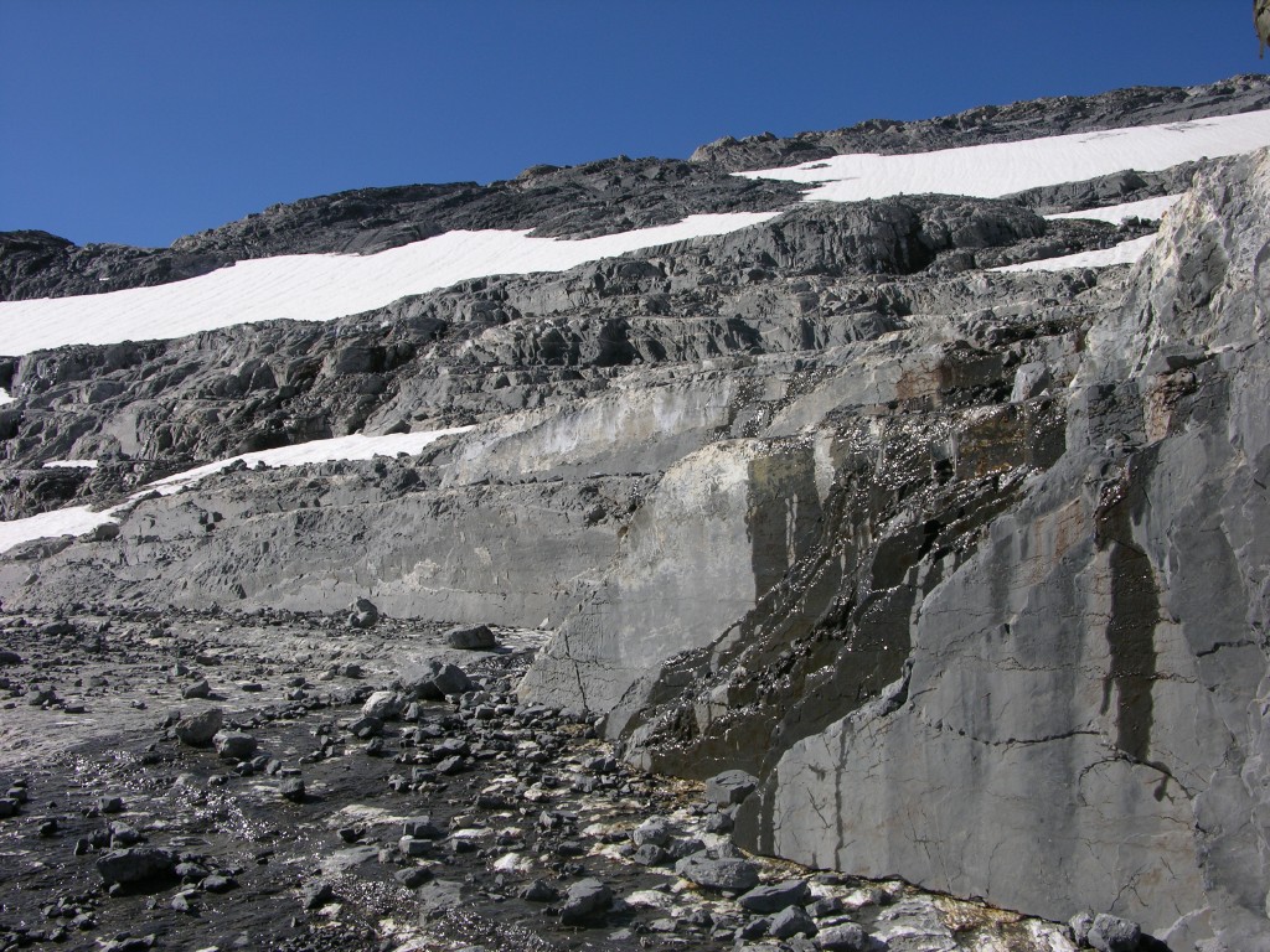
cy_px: 476
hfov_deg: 52.6
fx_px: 1284
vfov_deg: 40.7
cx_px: 635
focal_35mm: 35
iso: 50
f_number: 6.3
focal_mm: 8.9
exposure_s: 1/296
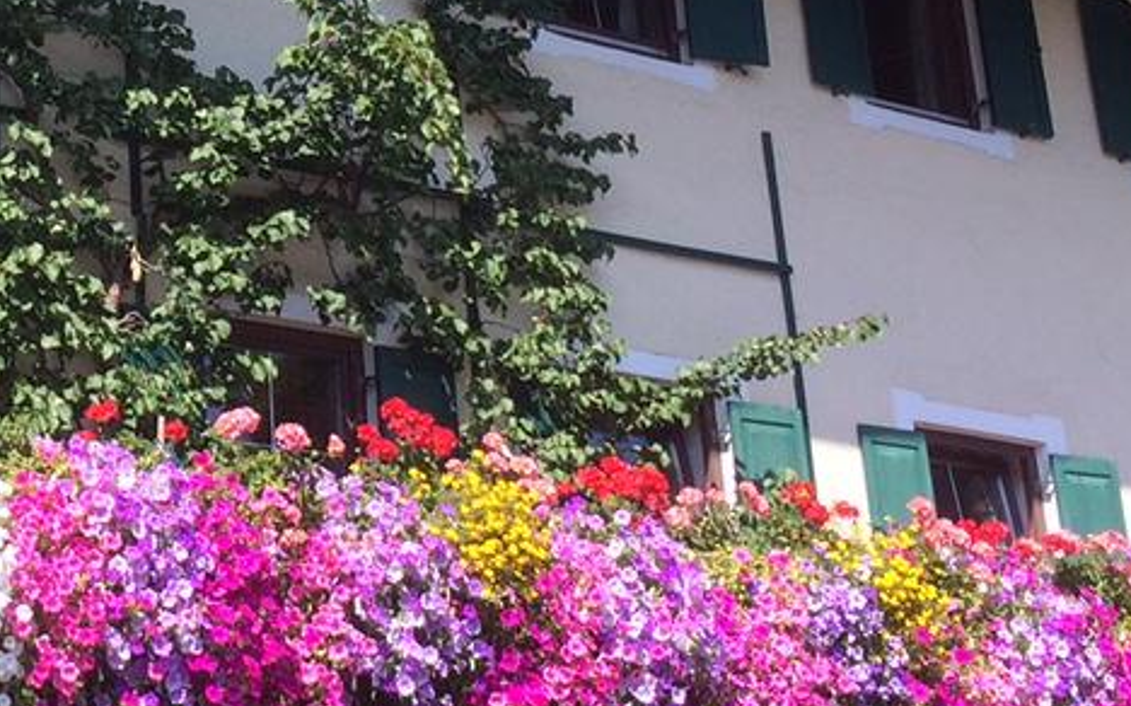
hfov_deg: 22.9
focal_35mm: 87
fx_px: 2680
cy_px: 7
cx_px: -2
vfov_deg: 14.8
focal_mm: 4.12
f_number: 2.2
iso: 32
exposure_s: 1/954
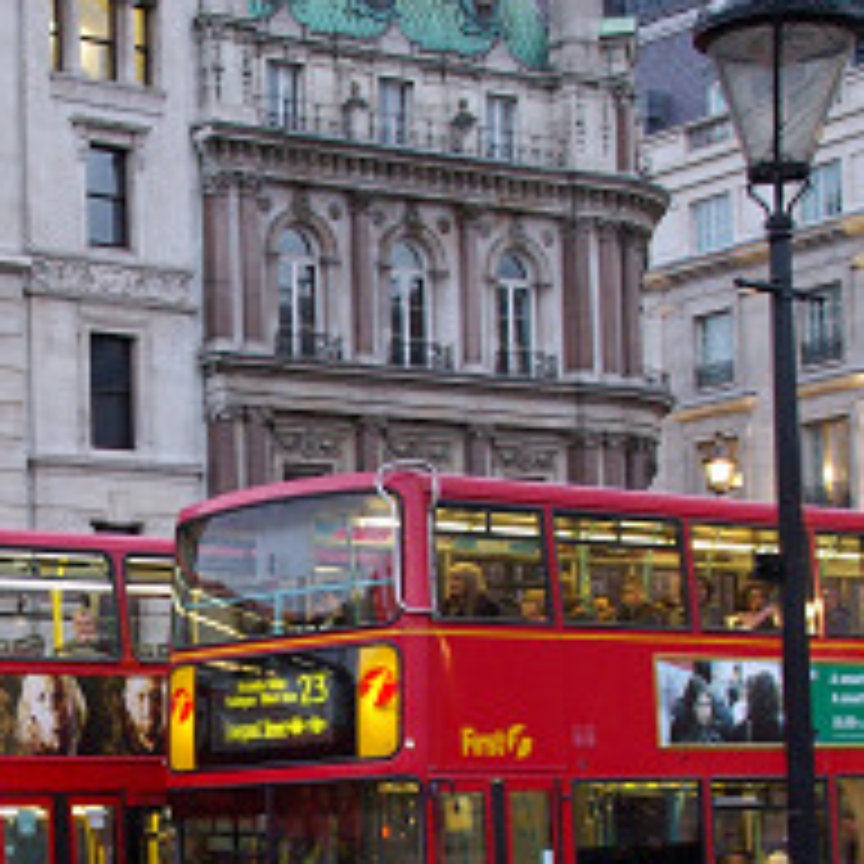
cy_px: 727
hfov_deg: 18.3
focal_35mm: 93
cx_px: 32
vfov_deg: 18.5
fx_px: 2626
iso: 800
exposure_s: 1/15
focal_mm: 28
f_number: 5.6
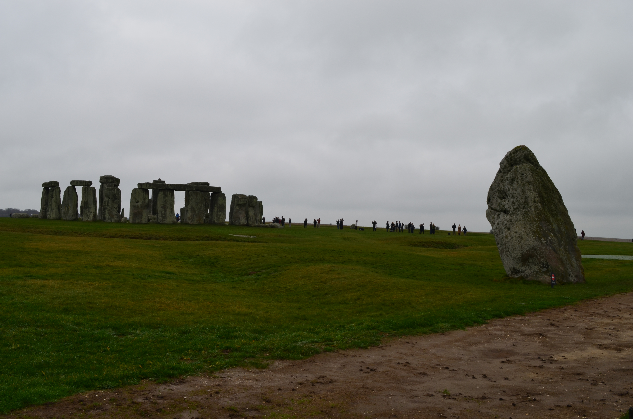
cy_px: 210
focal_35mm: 36
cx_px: 316
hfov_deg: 53.2
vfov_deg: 36.7
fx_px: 632
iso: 200
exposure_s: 1/80
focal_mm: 24
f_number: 10
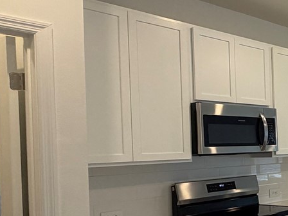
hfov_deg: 25.6
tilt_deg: -0.4
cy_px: 149
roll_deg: +1.8
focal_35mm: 50
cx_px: 456
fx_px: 416
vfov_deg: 28.9
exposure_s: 1/120
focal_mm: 2.22
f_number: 2.2
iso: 160
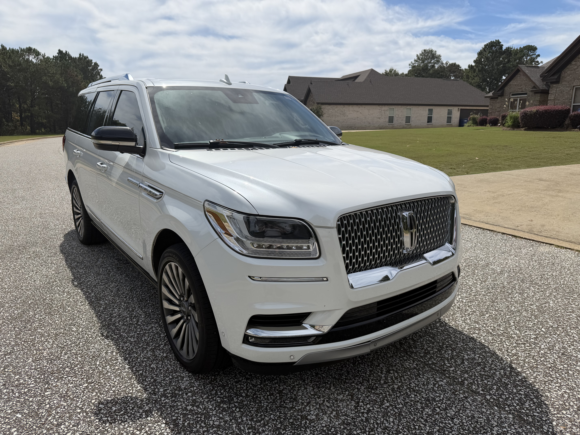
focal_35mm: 24
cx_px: 290
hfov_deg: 71.6
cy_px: 218
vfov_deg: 56.8
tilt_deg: -11.5
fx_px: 402
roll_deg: -0.6
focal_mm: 6.76
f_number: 1.78
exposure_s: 1/8130
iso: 80
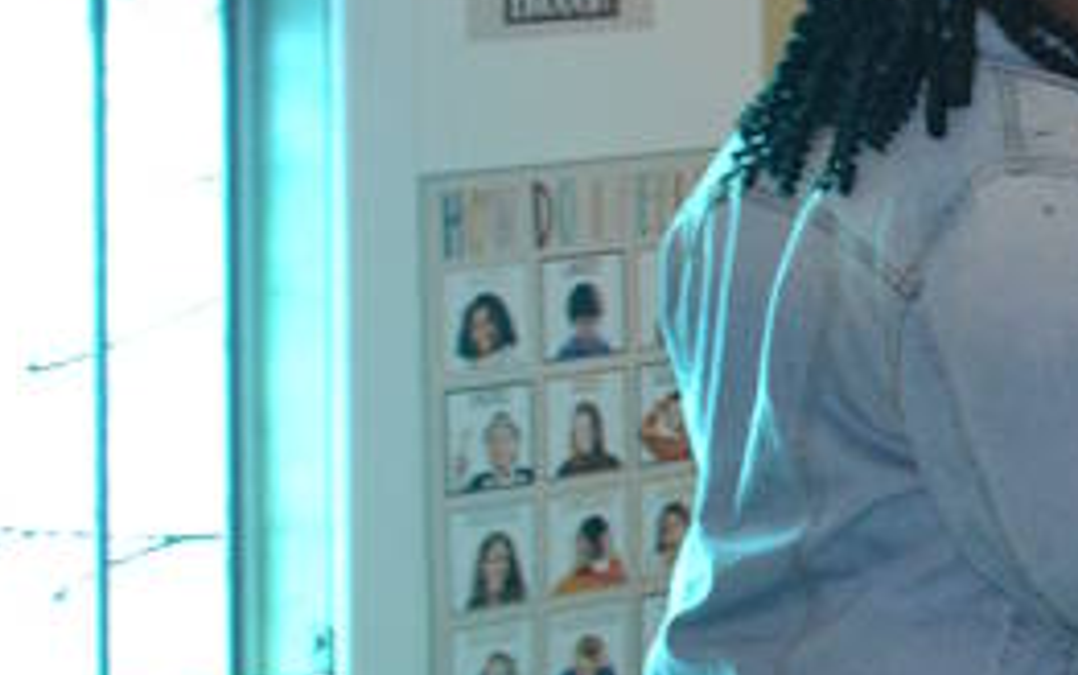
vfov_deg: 7.8
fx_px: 4938
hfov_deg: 12.0
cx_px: 1465
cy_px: 109
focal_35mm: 168
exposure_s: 1/60
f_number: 5
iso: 1600
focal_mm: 36
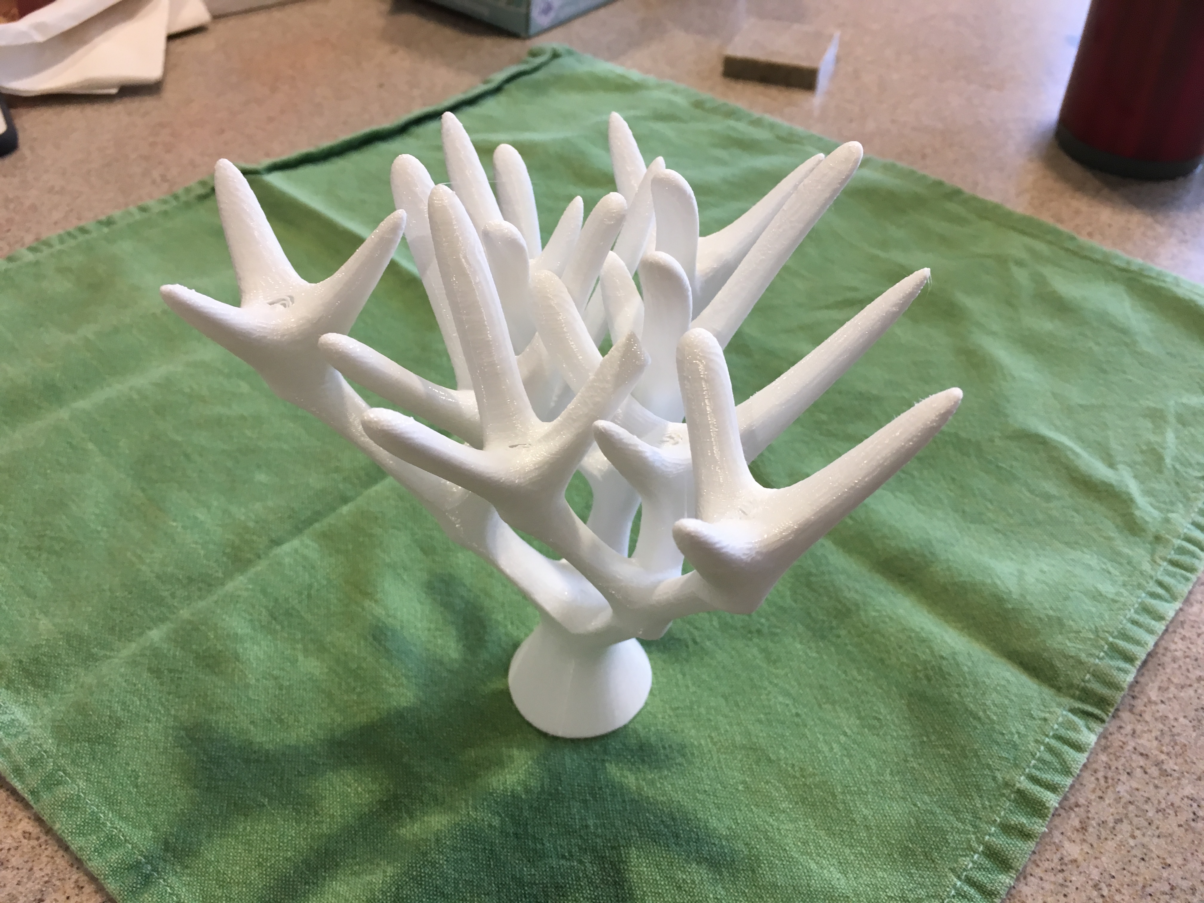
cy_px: 452
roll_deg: +1.0
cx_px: 602
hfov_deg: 61.7
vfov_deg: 48.2
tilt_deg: -40.5
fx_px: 1009
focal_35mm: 29
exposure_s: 1/30
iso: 64
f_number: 2.2
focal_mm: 4.15
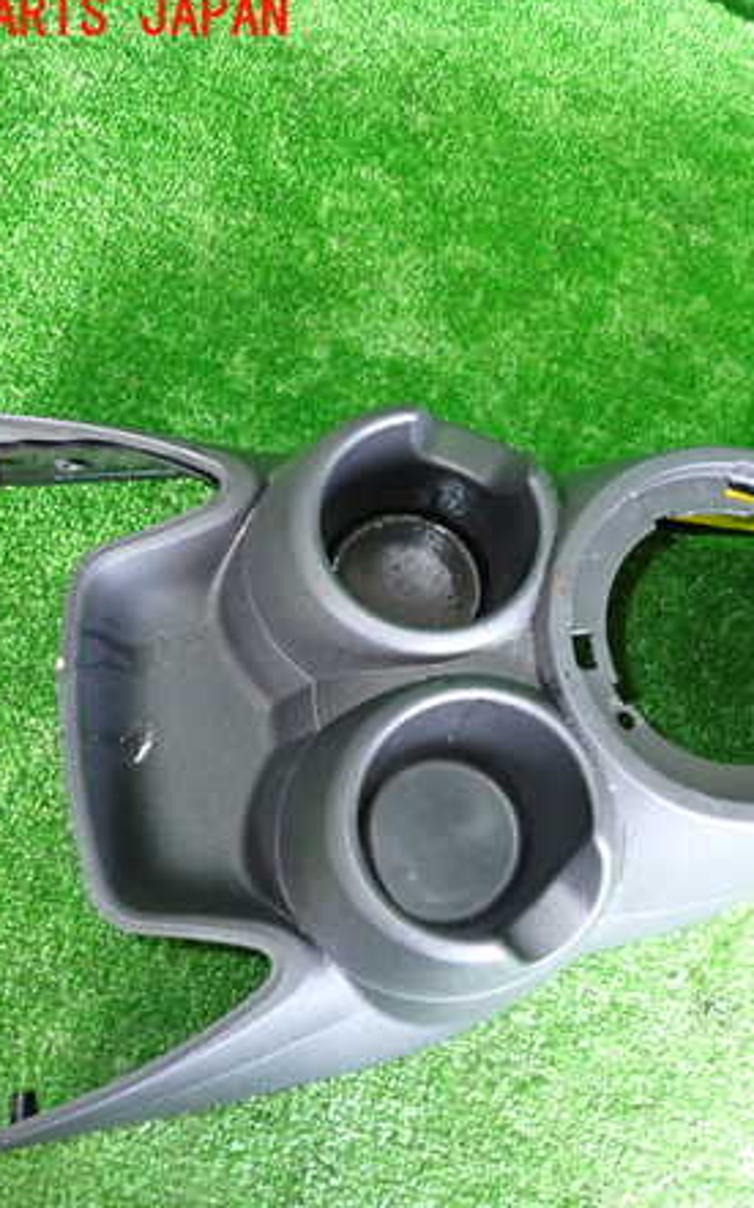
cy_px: 599
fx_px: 1184
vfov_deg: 54.0
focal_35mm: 36
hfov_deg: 34.2
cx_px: 612
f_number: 2
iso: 500
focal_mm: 4.5
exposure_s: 1/30
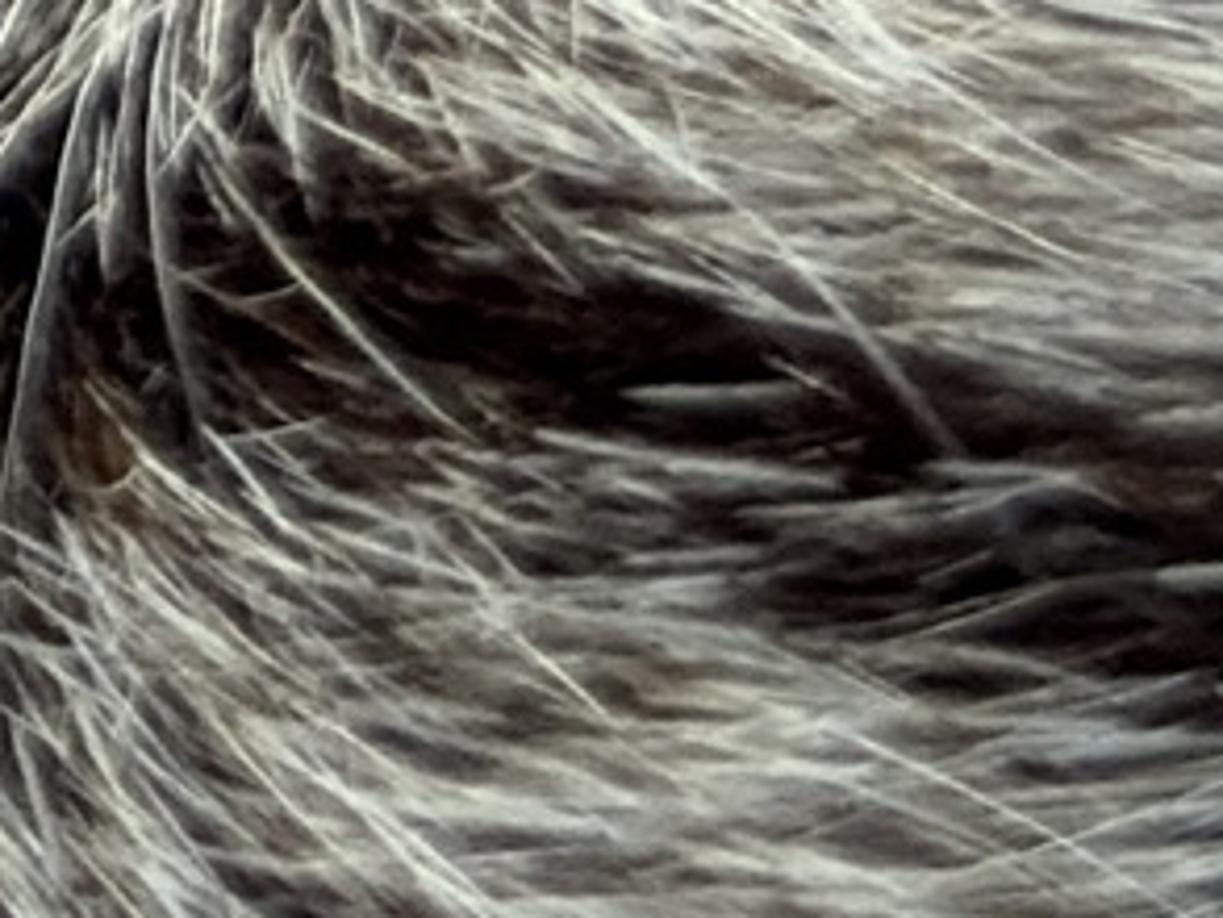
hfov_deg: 5.2
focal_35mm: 355
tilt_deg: -41.6
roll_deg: +1.8
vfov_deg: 4.0
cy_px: -1899
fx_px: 12547
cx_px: -2888
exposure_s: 1/153
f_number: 1.6
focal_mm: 5.96
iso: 25
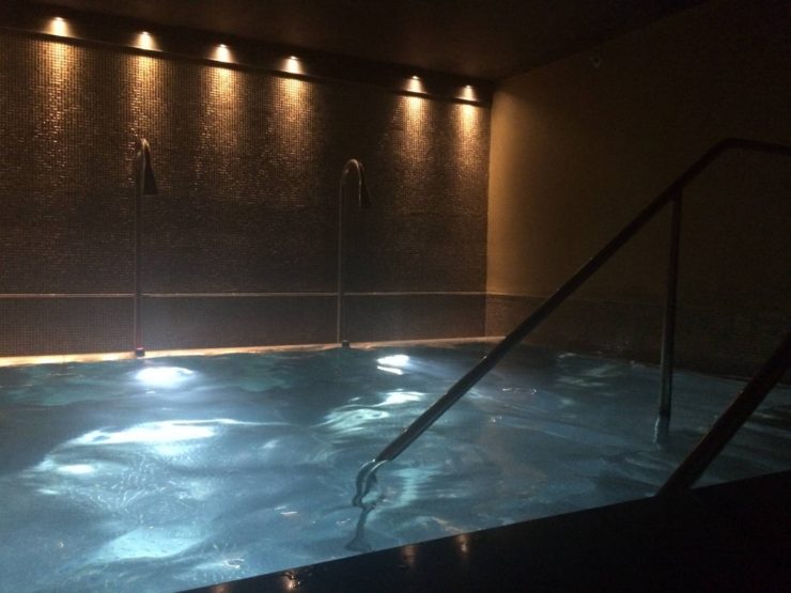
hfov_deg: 61.7
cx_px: 396
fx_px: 663
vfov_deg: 48.2
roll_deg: -0.3
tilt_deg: -2.3
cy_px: 296
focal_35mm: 29
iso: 500
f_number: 2.2
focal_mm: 4.15
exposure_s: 1/15
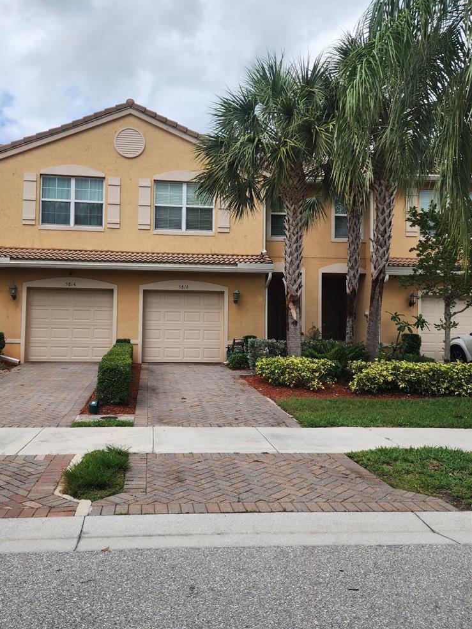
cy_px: 306
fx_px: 509
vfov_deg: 63.4
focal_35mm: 28
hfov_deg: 49.4
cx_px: 185
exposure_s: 1/769
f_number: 1.8
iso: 12
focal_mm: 6.4
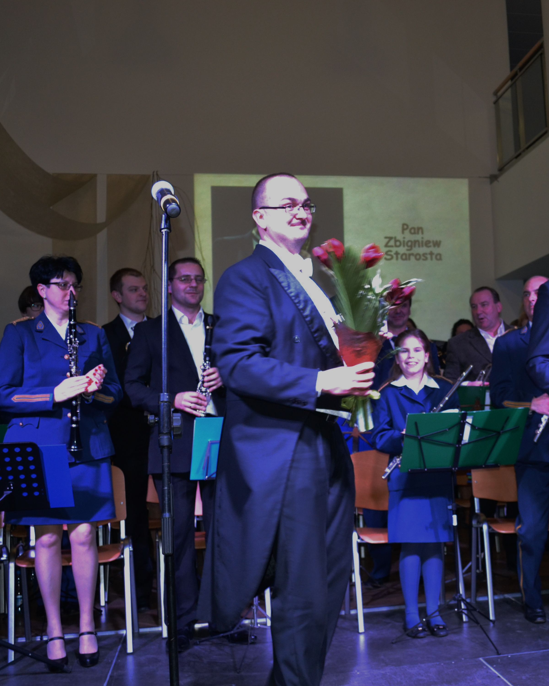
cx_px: 392
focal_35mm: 39
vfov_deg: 46.8
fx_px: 792
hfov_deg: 37.5
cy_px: 350
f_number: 3.5
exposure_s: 1/60
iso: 1400
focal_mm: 18
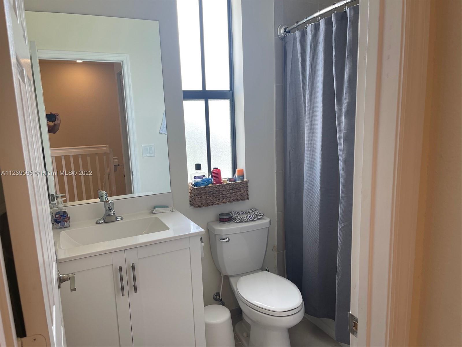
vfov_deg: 53.1
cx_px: 231
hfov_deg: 67.3
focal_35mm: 26
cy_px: 174
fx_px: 347
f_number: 1.6
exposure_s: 1/120
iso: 40
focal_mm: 5.1
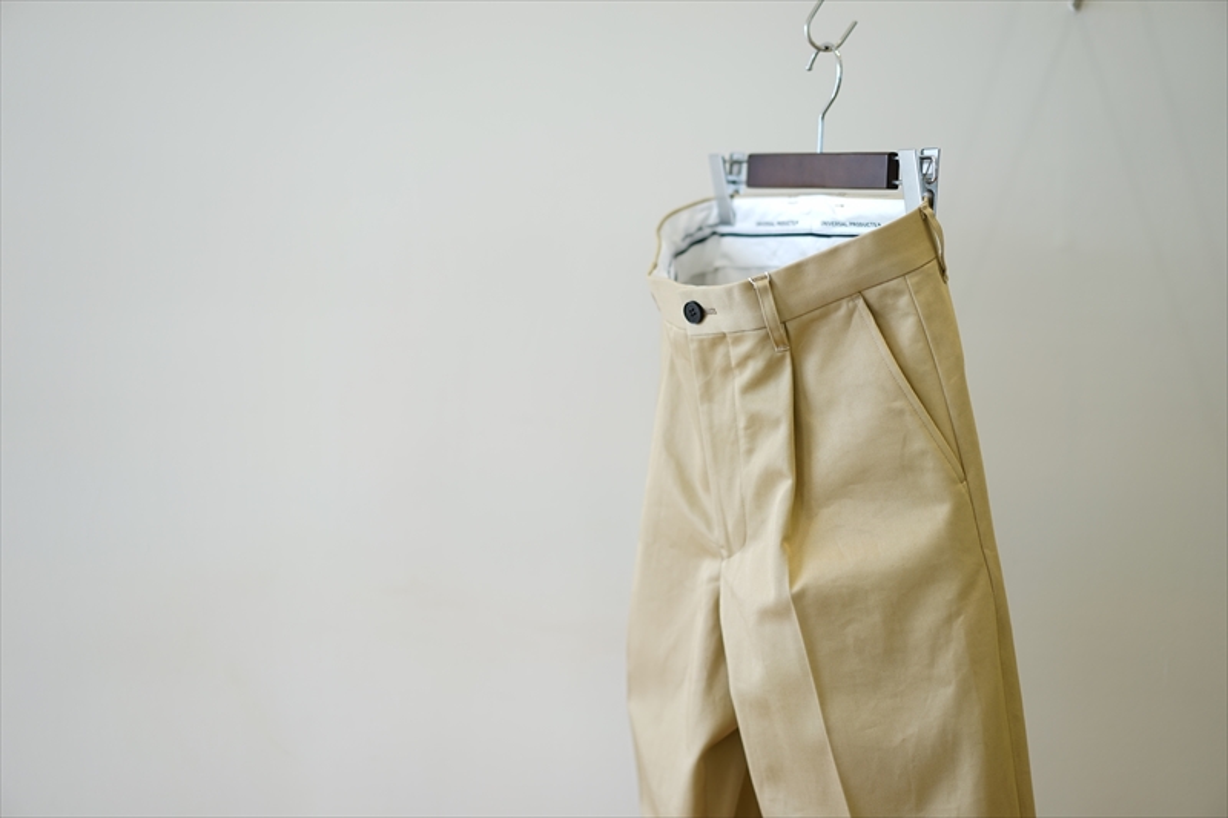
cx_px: 614
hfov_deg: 36.3
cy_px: 409
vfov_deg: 24.6
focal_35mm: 55
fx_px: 1876
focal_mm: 55
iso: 50
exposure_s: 1/60
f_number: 2
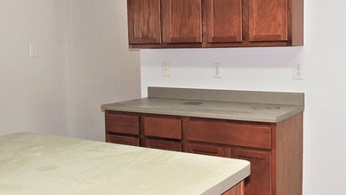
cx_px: 224
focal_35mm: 43
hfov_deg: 46.8
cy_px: 85
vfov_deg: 27.7
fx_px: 395
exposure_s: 1/30
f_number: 3
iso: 200
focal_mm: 4.3
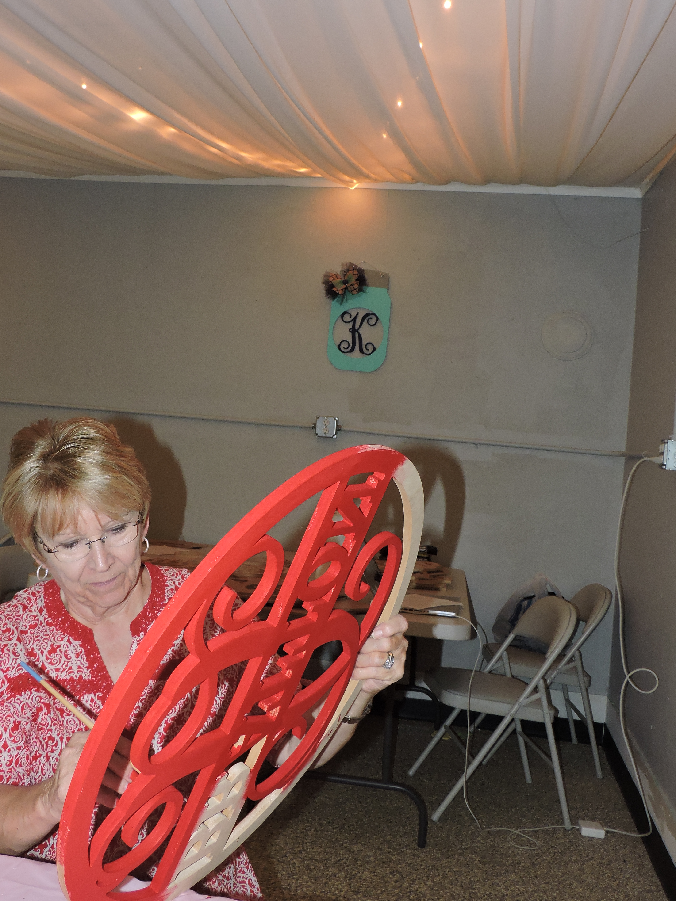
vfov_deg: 51.1
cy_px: 378
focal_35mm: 36
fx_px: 937
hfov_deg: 39.6
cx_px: 286
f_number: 3.1
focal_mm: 5.4
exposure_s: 1/30
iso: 200
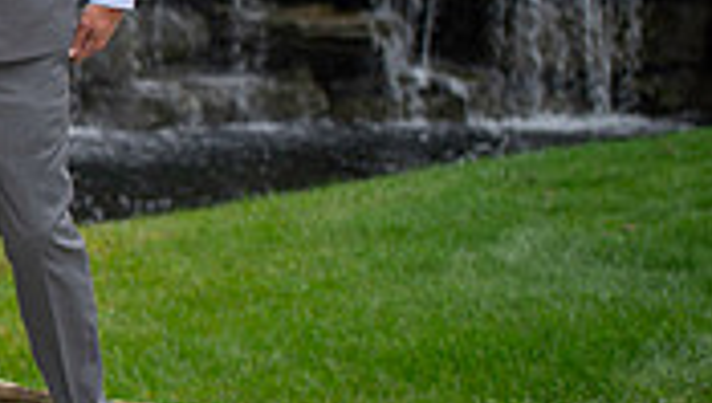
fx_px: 5898
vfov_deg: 3.9
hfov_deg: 6.8
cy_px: 9
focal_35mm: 312
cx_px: -545
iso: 80
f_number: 2.8
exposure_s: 1/125
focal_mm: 70
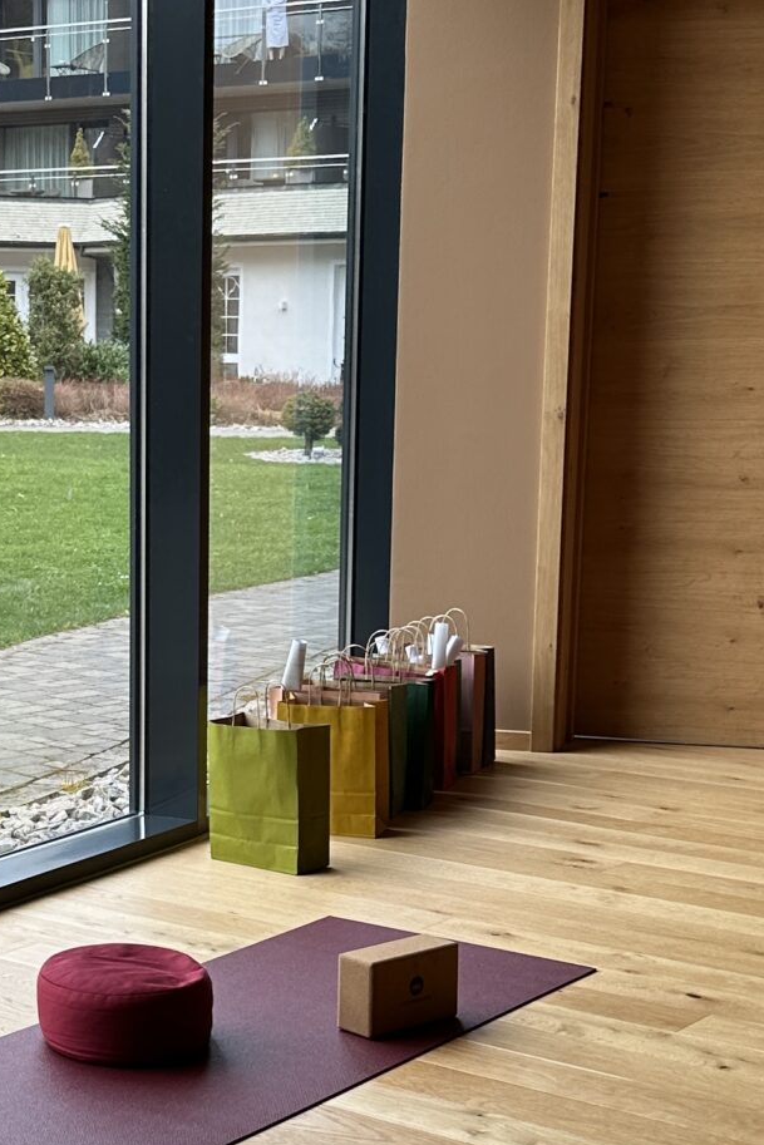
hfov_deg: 19.3
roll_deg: -0.1
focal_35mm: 70
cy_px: 740
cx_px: 143
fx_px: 2227
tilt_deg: -9.3
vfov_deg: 28.7
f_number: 1.78
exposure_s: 1/401
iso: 80
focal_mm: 6.86
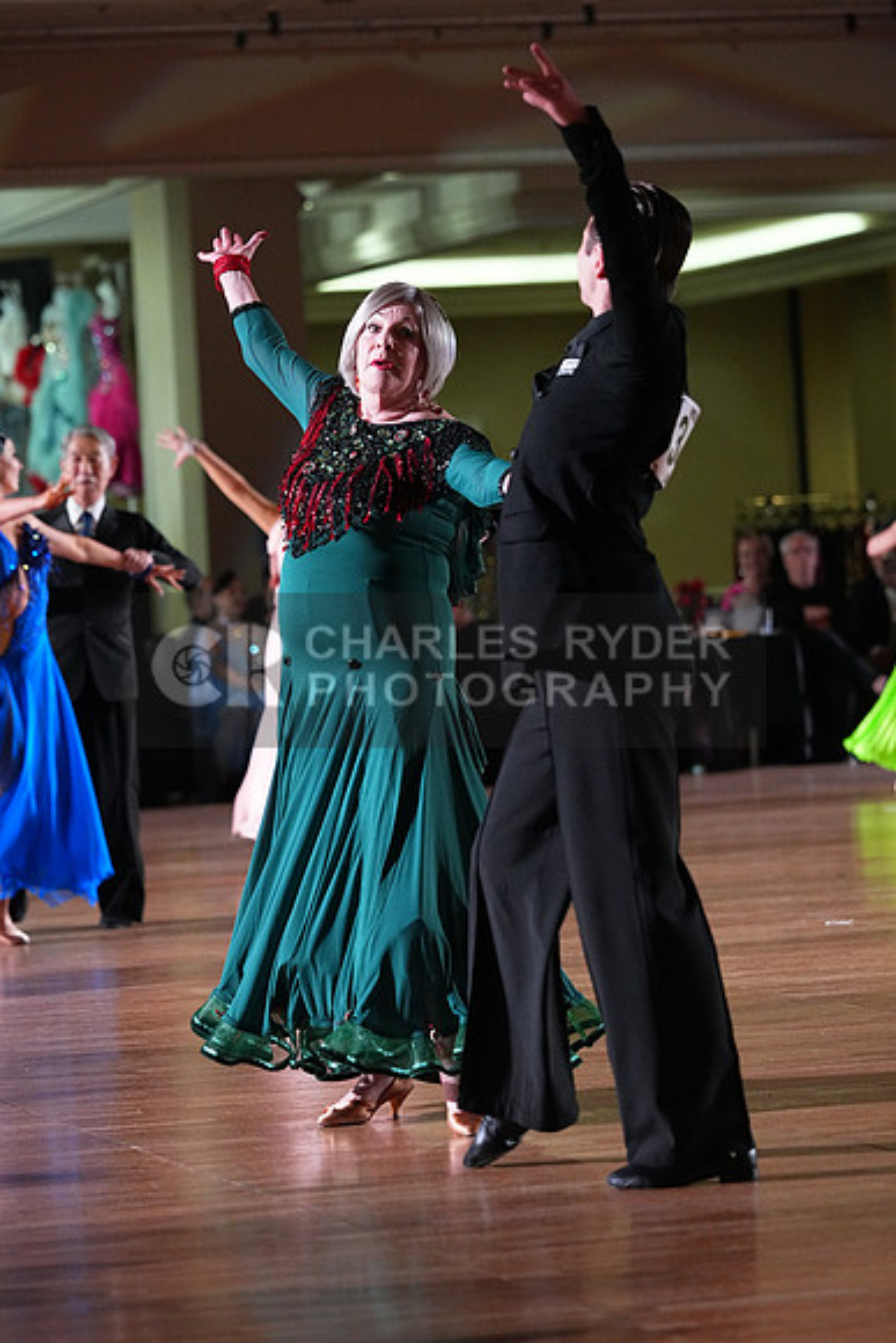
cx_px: 448
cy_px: 672
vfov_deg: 13.0
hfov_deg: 8.7
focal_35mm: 158
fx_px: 5895
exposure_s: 1/400
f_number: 4.5
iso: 6400
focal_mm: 158
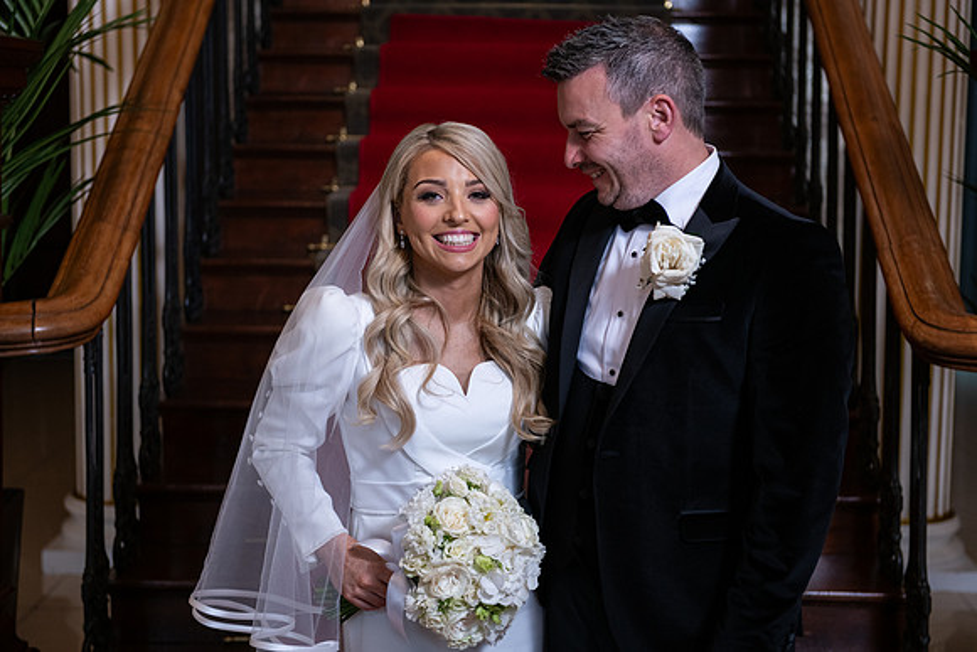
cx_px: 488
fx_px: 1719
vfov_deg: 21.5
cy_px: 326
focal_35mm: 63
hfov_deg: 31.7
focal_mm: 62
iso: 500
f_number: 3.5
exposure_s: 1/160
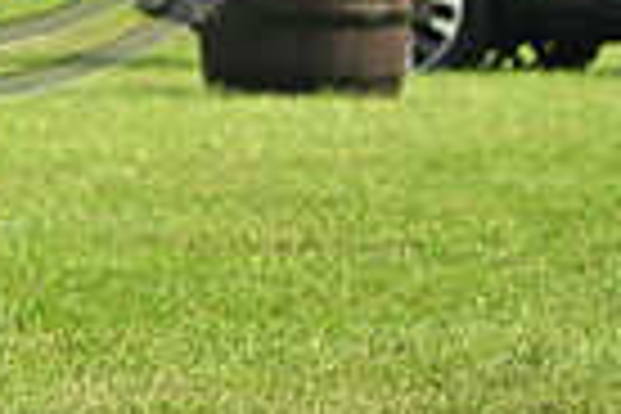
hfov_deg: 2.9
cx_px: -126
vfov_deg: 1.9
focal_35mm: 712
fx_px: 12281
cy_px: -421
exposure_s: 1/1250
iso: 450
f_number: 4.8
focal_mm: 170
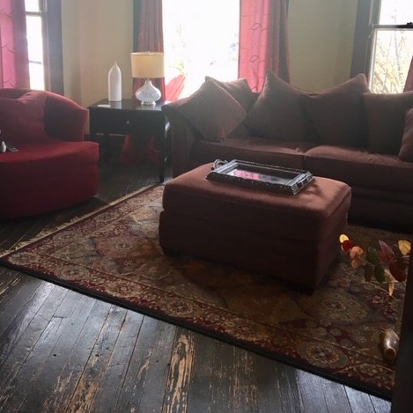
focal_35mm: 35
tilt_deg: -12.6
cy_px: 139
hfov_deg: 47.2
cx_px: 208
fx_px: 472
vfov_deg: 46.5
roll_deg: -1.4
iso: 40
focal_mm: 4.15
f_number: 2.2
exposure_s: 1/30
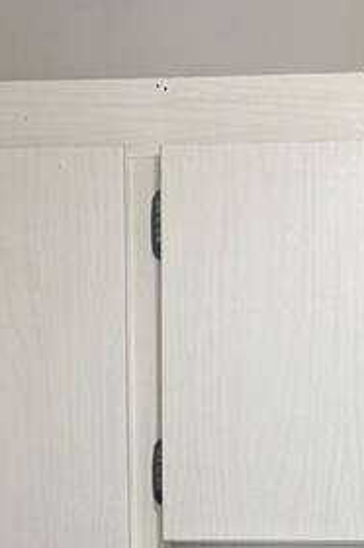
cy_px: 1002
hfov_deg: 11.5
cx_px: 438
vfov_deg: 15.2
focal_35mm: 116
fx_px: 1764
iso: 80
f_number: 1.6
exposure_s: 1/60
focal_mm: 5.96
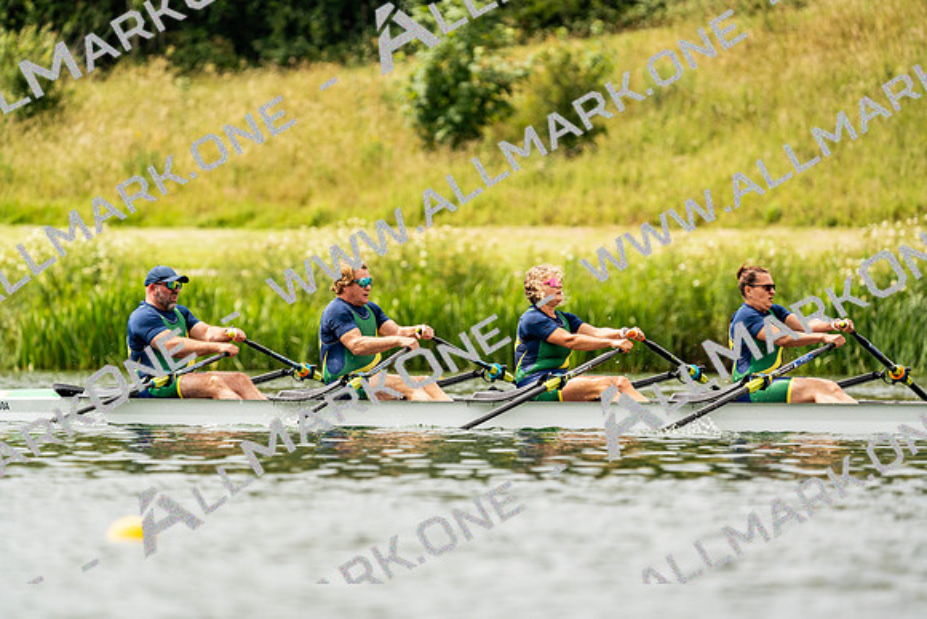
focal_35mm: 456
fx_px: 11744
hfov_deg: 4.5
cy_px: 310
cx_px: 464
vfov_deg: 3.0
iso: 400
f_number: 6.3
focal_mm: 456
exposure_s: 1/2000
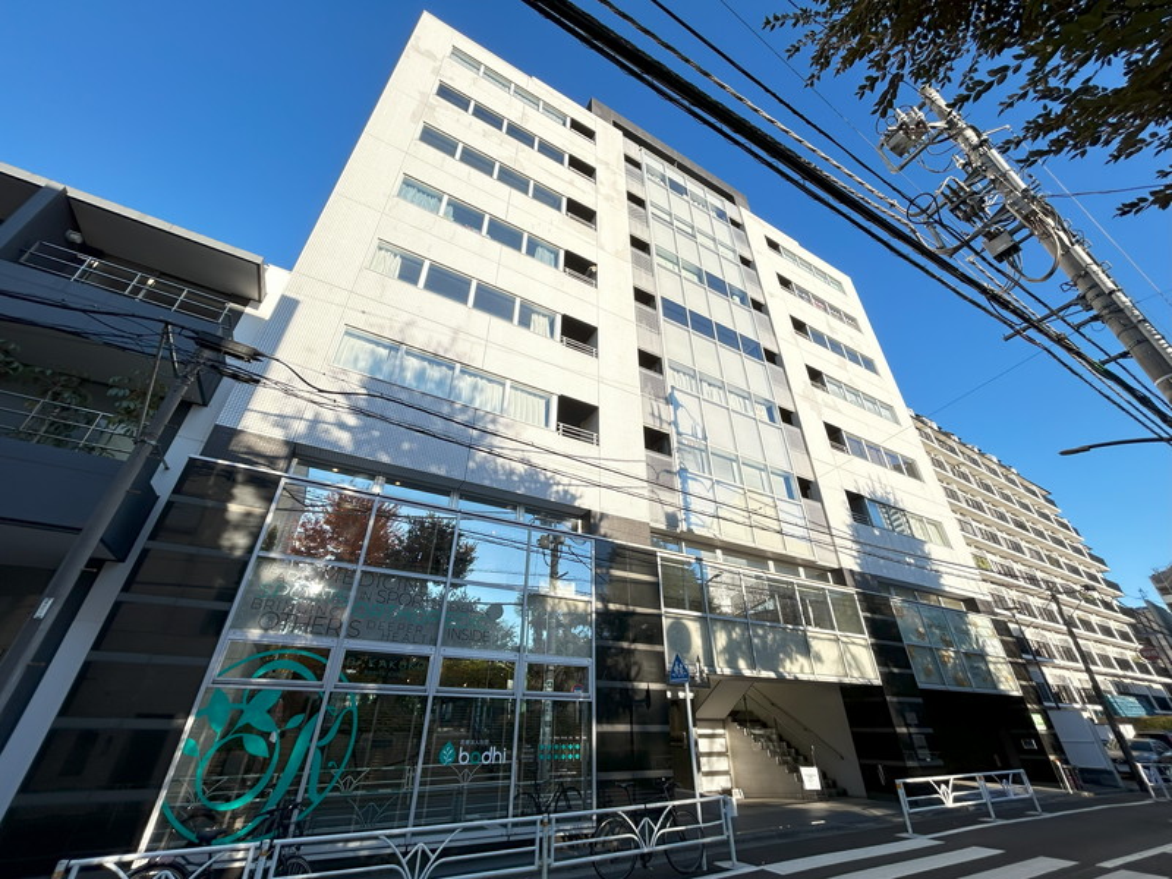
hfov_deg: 102.1
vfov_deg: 85.7
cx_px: 586
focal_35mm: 14
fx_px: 474
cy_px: 440
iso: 32
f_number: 2.4
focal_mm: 1.54
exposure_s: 1/195
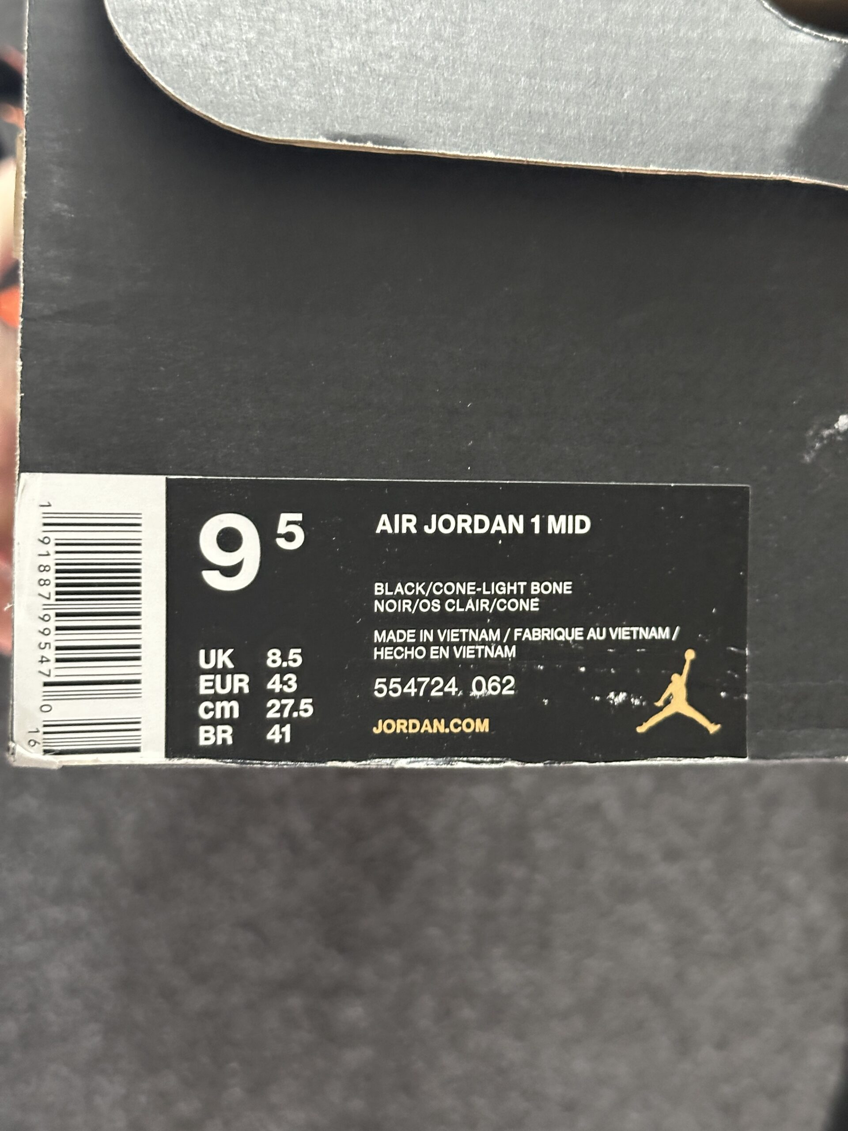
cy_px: 566
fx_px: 1568
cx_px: 424
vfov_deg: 39.7
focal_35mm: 48
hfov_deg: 30.3
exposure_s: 1/25
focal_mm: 6.86
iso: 400
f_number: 1.78
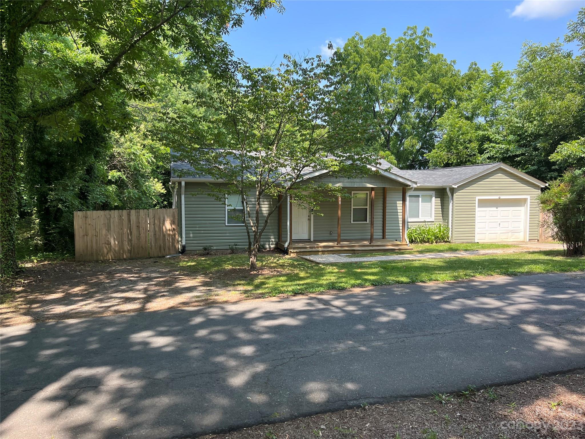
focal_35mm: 26
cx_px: 292
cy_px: 220
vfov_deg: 53.1
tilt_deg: -3.6
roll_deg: -1.8
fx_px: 439
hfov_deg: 67.3
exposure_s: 1/653
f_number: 1.6
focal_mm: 5.1
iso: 50
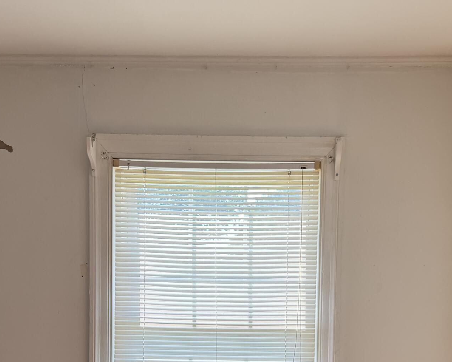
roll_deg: -2.7
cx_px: 277
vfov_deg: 26.6
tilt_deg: -3.1
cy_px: 330
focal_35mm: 55
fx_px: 736
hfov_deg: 34.0
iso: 80
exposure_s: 1/245
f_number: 1.78
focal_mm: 6.76
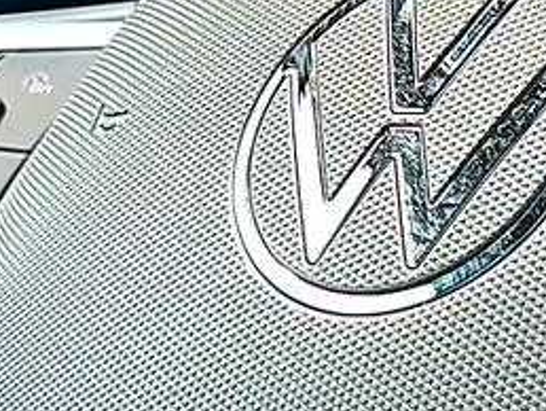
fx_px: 1926
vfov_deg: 12.1
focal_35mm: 122
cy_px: 92
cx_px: 356
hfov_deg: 16.1
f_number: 1.78
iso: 80
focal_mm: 6.86
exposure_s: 1/480
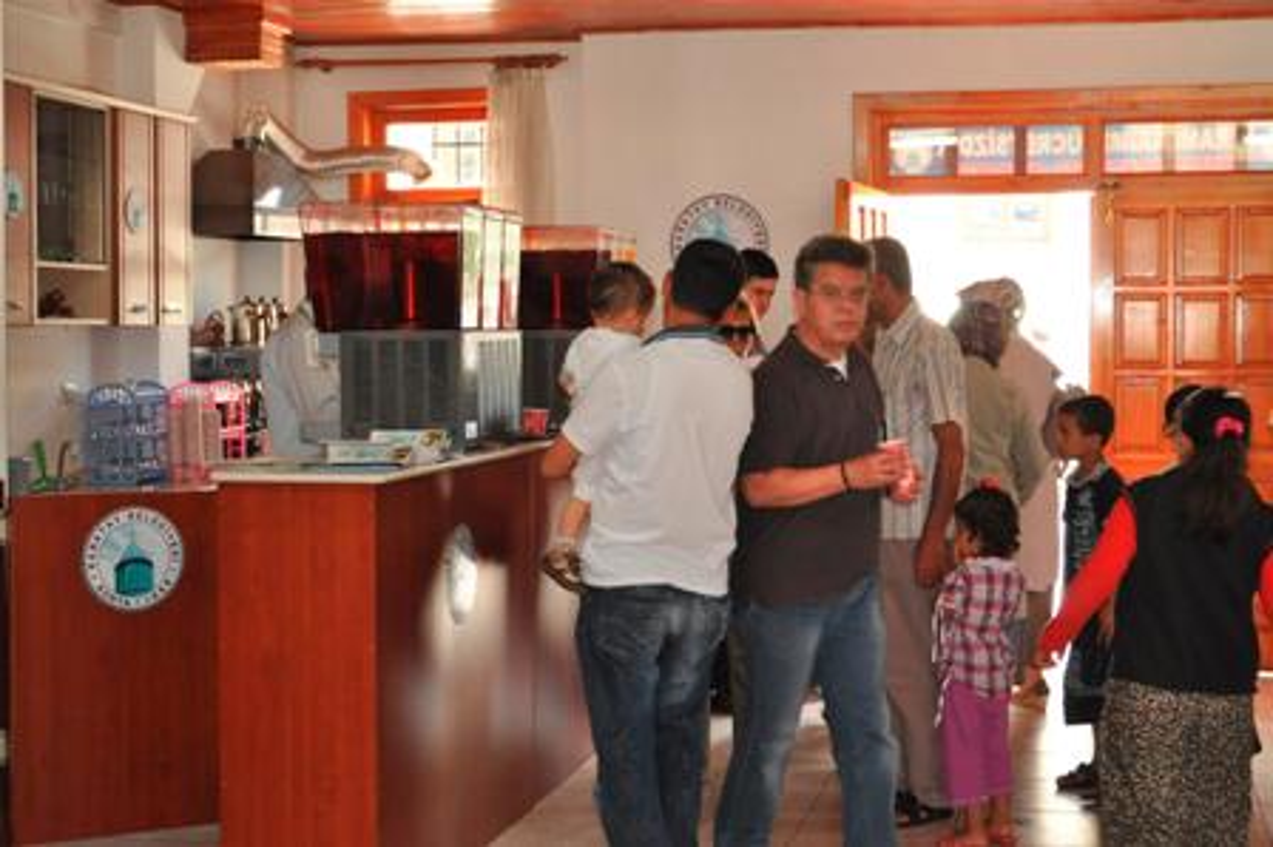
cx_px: 636
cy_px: 424
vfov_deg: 22.6
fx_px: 2120
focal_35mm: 60
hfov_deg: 33.4
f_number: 5.3
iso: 800
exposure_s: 1/60
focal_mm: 40
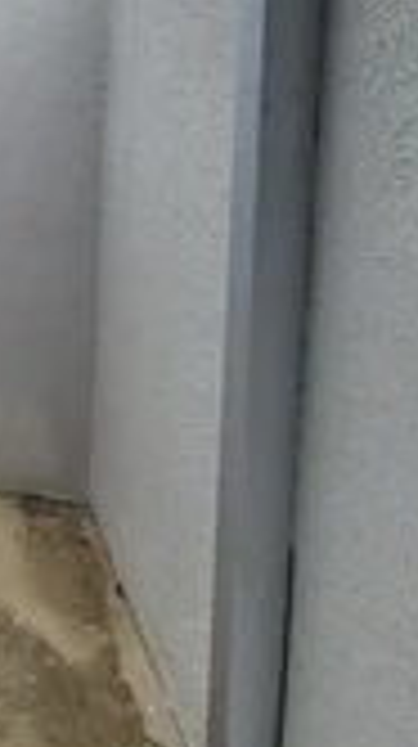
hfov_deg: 20.2
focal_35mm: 33
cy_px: 169
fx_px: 652
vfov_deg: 56.0
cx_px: -391
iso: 50
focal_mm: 1.74
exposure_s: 1/352
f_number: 2.2
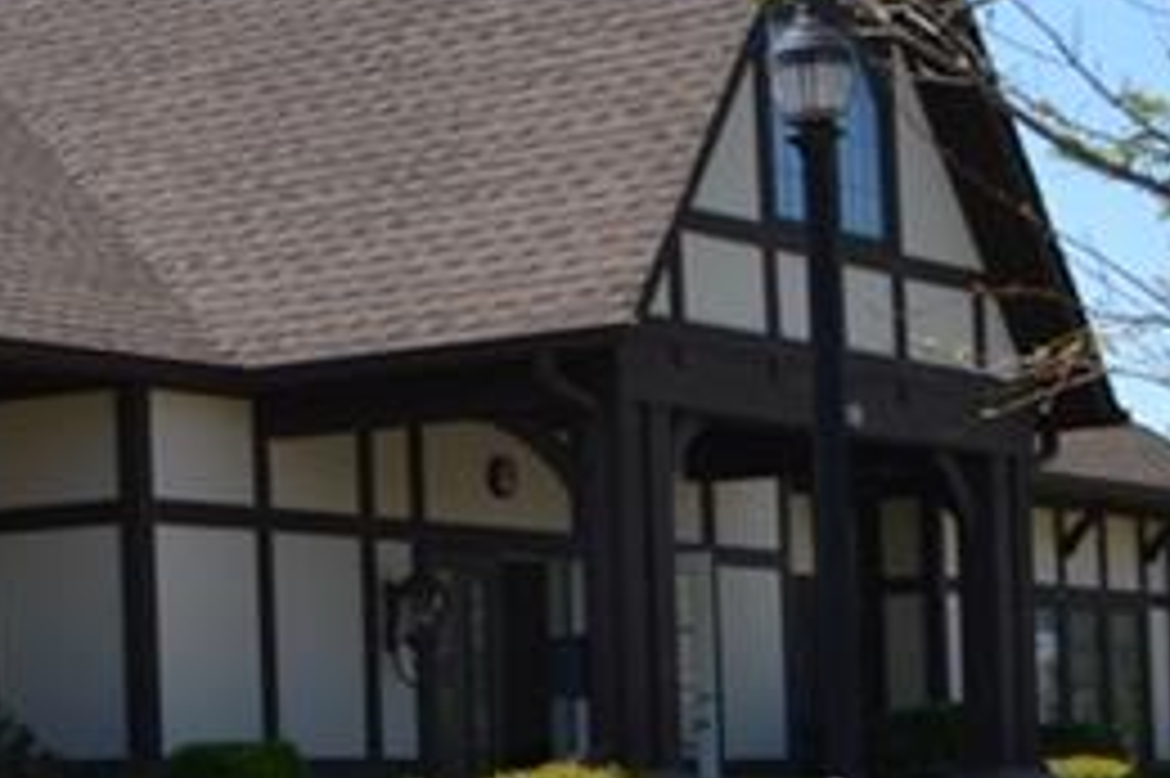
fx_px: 3832
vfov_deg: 11.6
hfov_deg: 15.5
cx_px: -765
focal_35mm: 118
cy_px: 531
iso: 100
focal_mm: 20
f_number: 8
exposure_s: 1/200
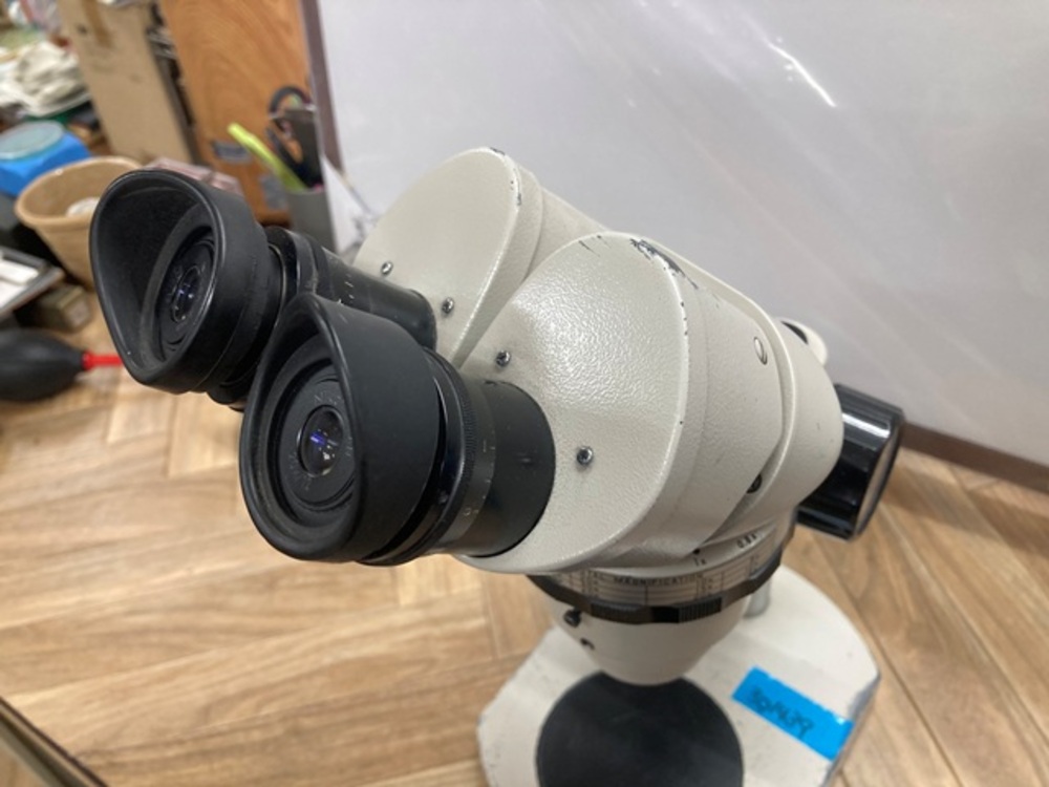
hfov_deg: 63.4
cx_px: 524
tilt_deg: -41.0
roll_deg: +6.3
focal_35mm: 28
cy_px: 394
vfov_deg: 49.7
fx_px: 849
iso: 80
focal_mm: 3.99
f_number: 1.8
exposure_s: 1/60
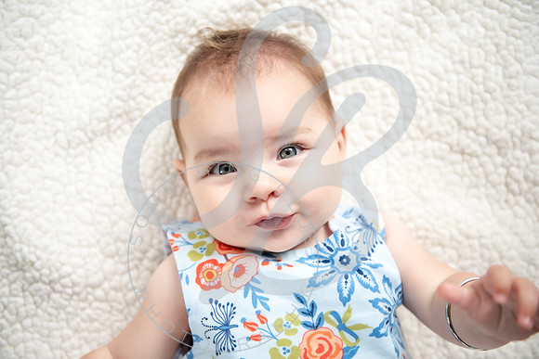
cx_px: 270
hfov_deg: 36.2
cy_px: 180
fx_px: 824
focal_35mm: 55
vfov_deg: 24.6
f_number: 2.8
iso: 200
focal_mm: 55
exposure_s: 1/400
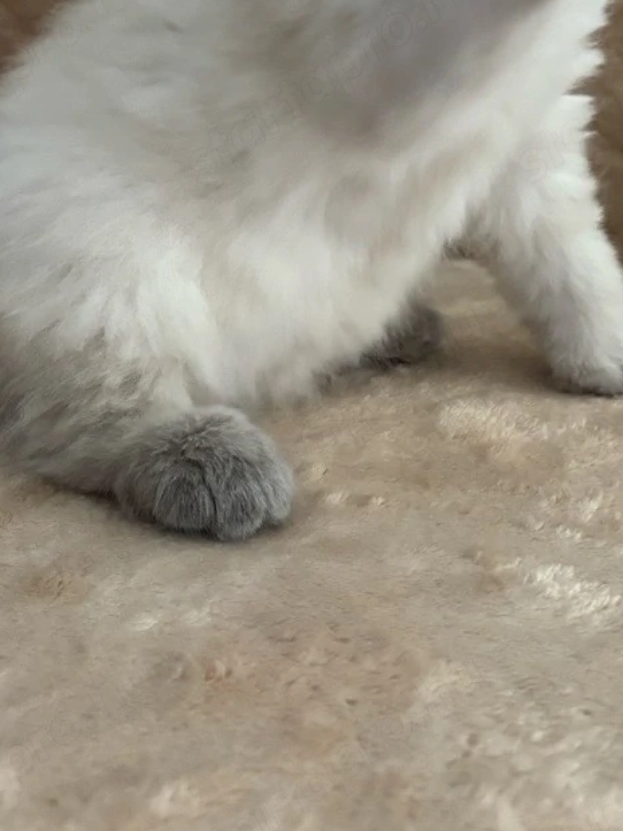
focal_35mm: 56
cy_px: 124
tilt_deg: -10.6
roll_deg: -0.4
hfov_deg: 25.9
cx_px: 443
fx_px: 1344
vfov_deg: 33.0
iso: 400
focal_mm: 5.96
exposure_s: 1/60
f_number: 1.6
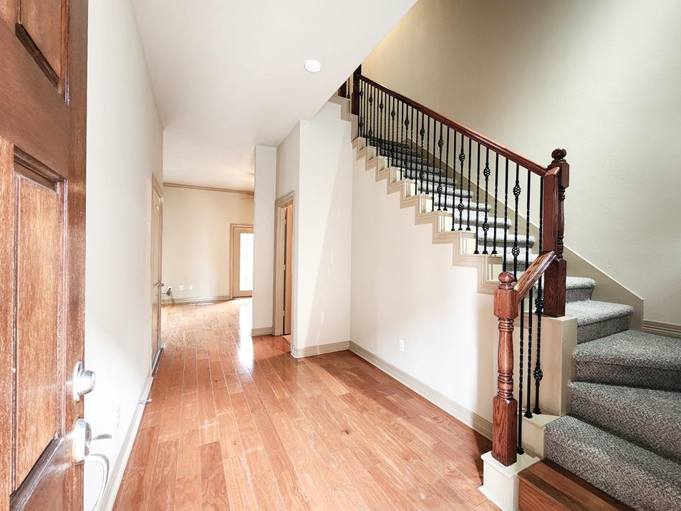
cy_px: 251
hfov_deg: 101.9
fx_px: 275
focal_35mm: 14
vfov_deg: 85.7
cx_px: 362
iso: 320
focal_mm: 2.2
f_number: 2.2
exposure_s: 1/30
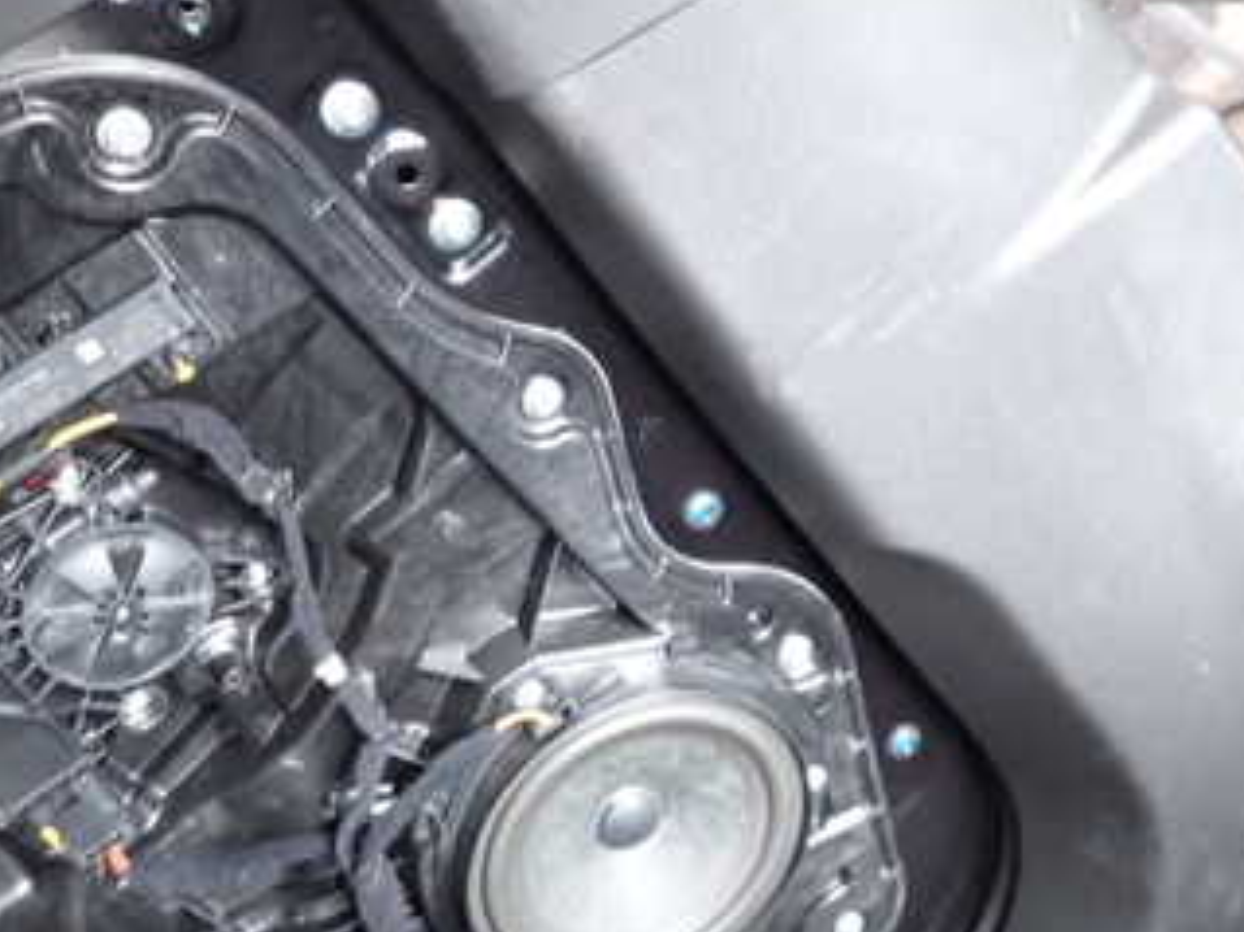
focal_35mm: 47
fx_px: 1688
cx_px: 944
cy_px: 359
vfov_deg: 30.7
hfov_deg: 39.3
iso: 800
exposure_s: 1/20
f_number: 2
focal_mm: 4.5
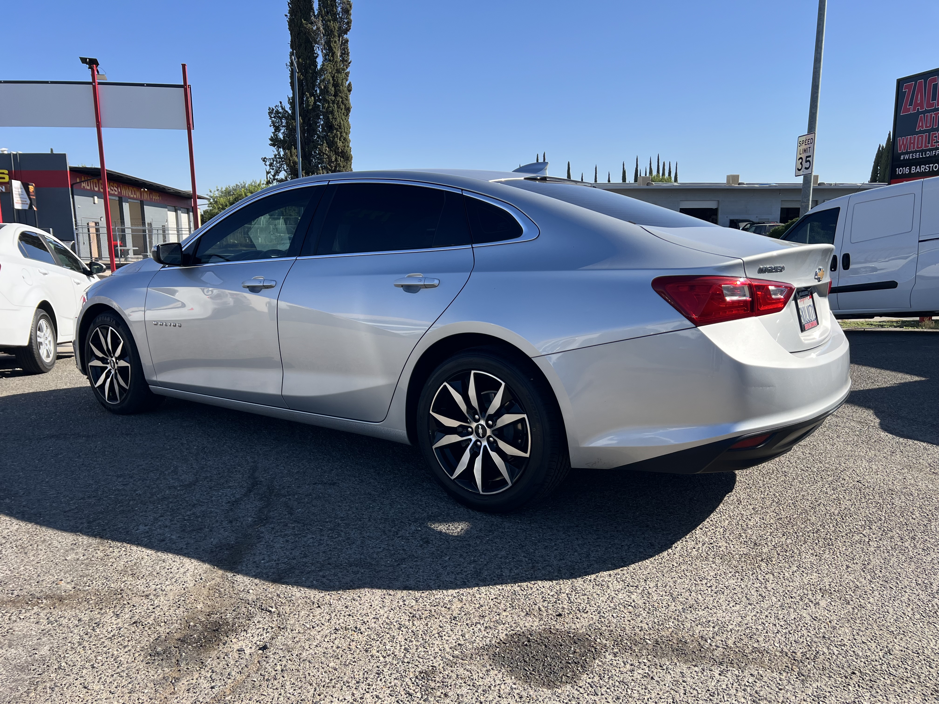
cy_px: 352
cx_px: 470
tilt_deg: -11.5
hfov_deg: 67.3
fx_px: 705
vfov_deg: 53.1
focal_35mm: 26
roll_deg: -0.1
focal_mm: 5.7
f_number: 1.5
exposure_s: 1/2915
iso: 50
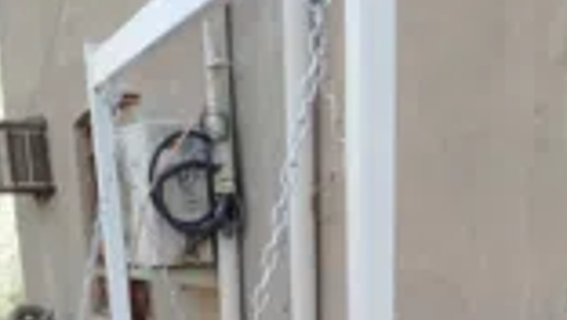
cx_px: 309
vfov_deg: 15.0
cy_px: 618
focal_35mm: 67
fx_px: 1008
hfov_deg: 31.4
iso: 303
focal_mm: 5.25
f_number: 1.75
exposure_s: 1/900
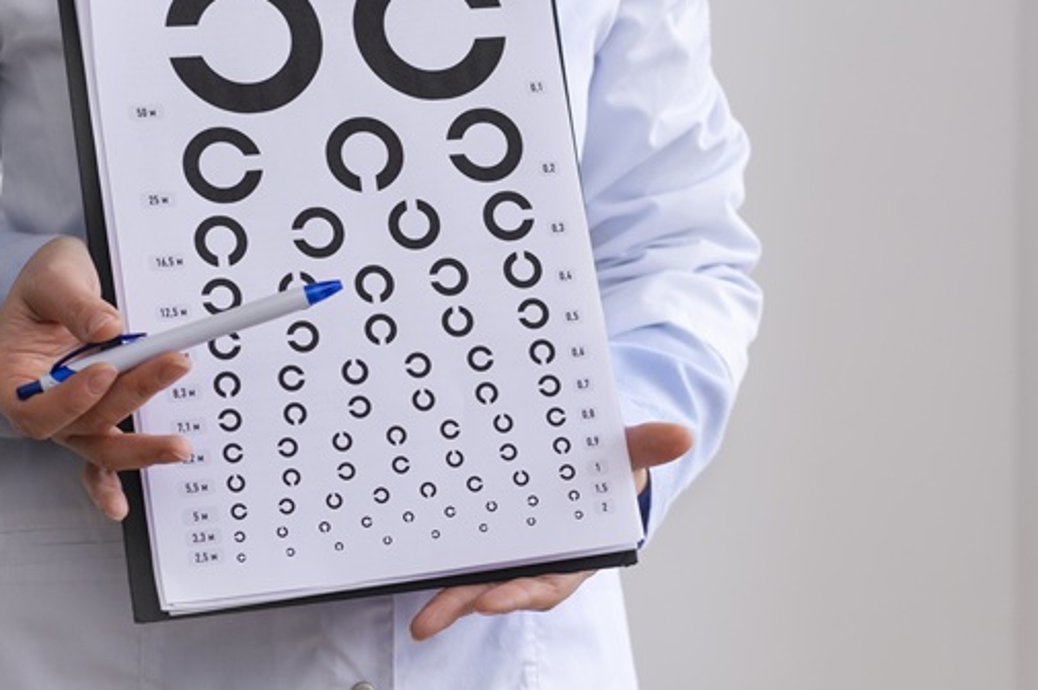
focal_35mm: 99
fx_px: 2853
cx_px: 754
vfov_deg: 13.8
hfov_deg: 20.5
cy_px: 455
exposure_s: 1/200
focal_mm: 50
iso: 320
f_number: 4
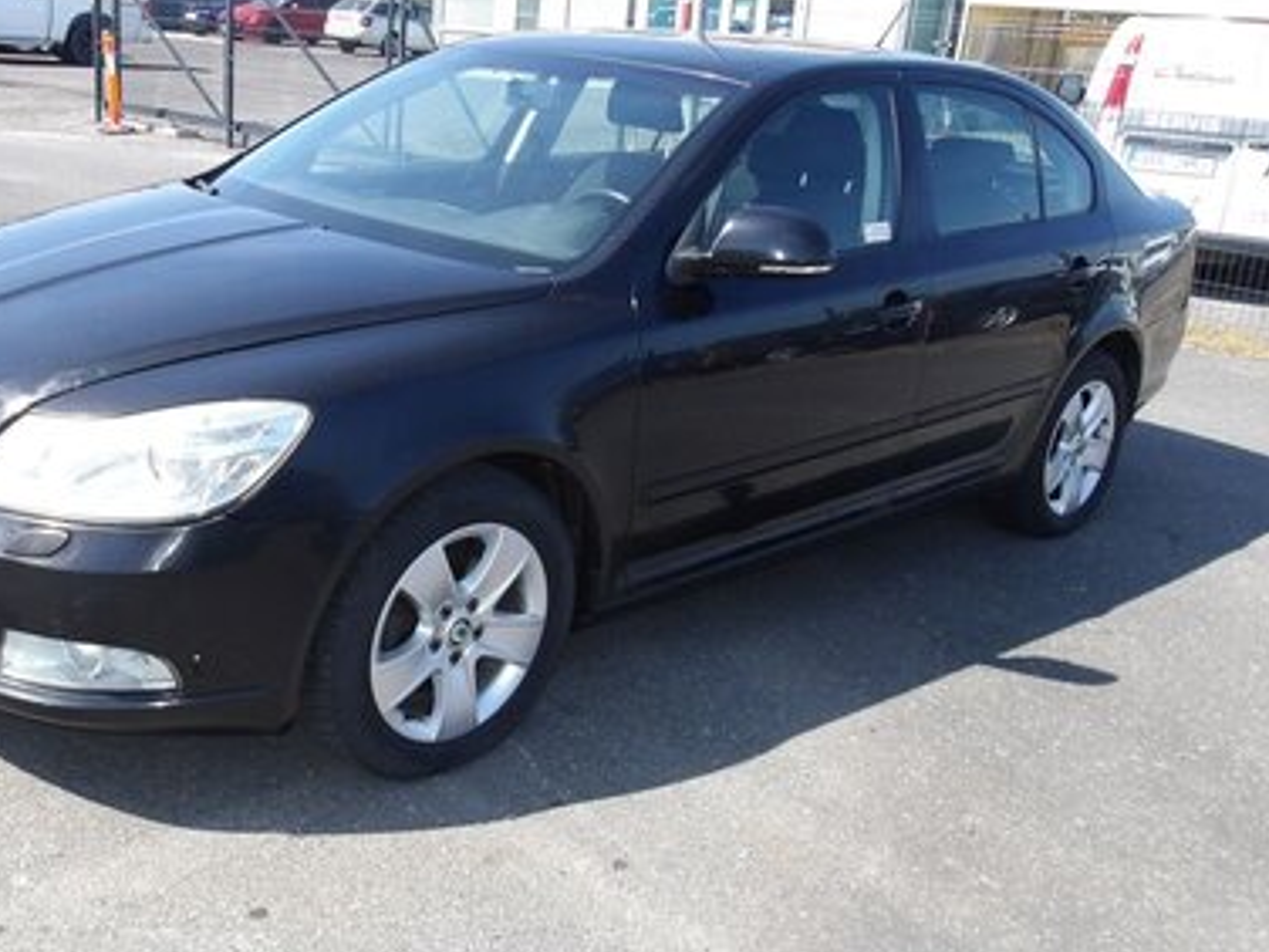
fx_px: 1283
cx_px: 479
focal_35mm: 35
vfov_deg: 40.7
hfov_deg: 52.1
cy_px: 435
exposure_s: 1/531
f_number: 3
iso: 100
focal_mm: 4.9
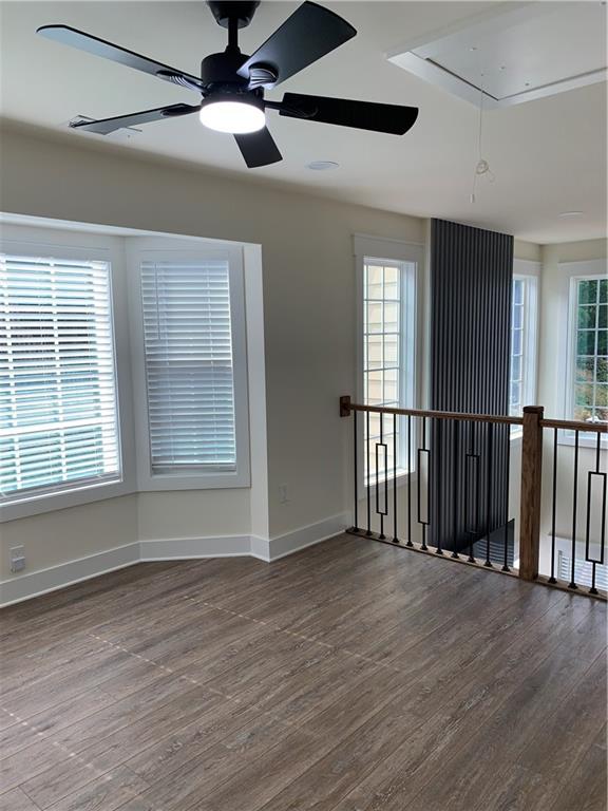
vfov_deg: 67.3
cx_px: 304
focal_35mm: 26
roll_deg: +0.8
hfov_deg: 53.1
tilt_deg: -6.6
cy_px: 406
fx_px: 609
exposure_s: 1/125
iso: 25
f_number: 1.8
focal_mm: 4.25
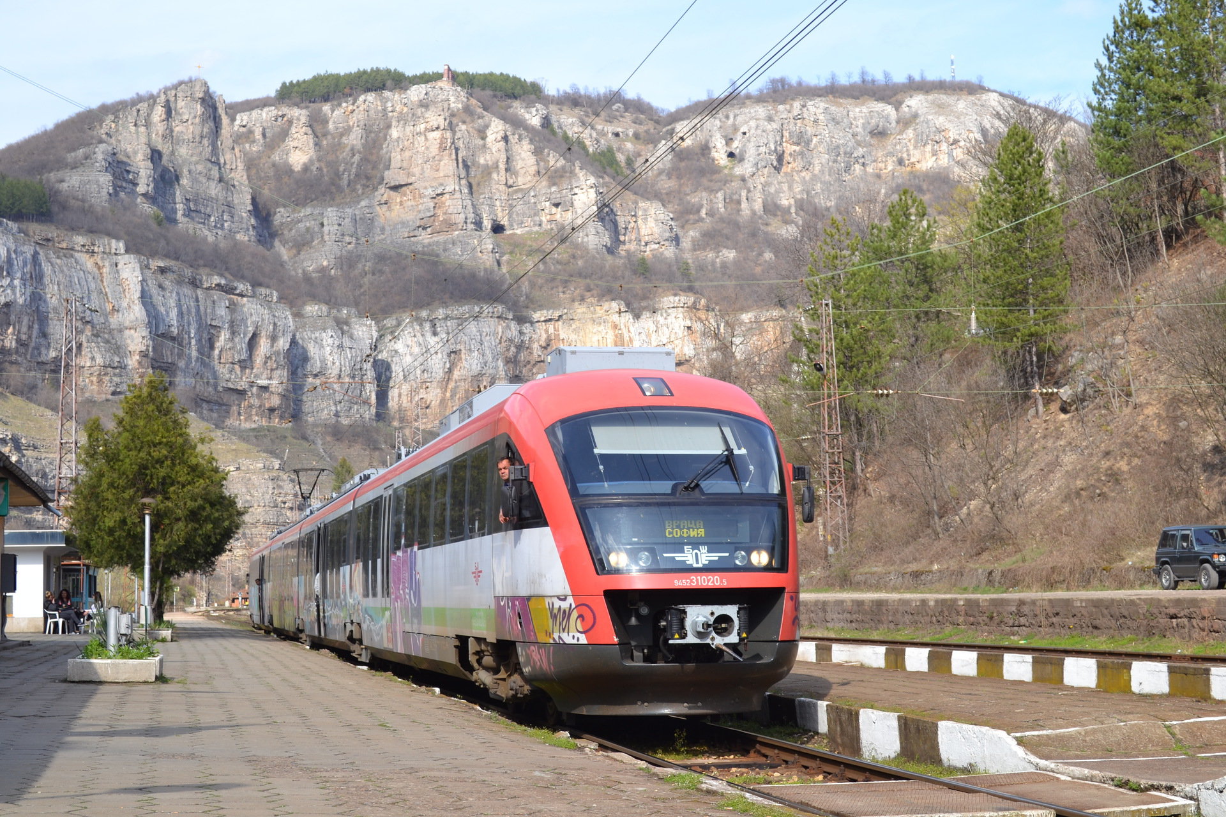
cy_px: 408
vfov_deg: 22.6
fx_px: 2043
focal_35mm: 60
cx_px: 613
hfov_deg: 33.4
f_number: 7.1
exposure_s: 1/200
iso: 100
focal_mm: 40
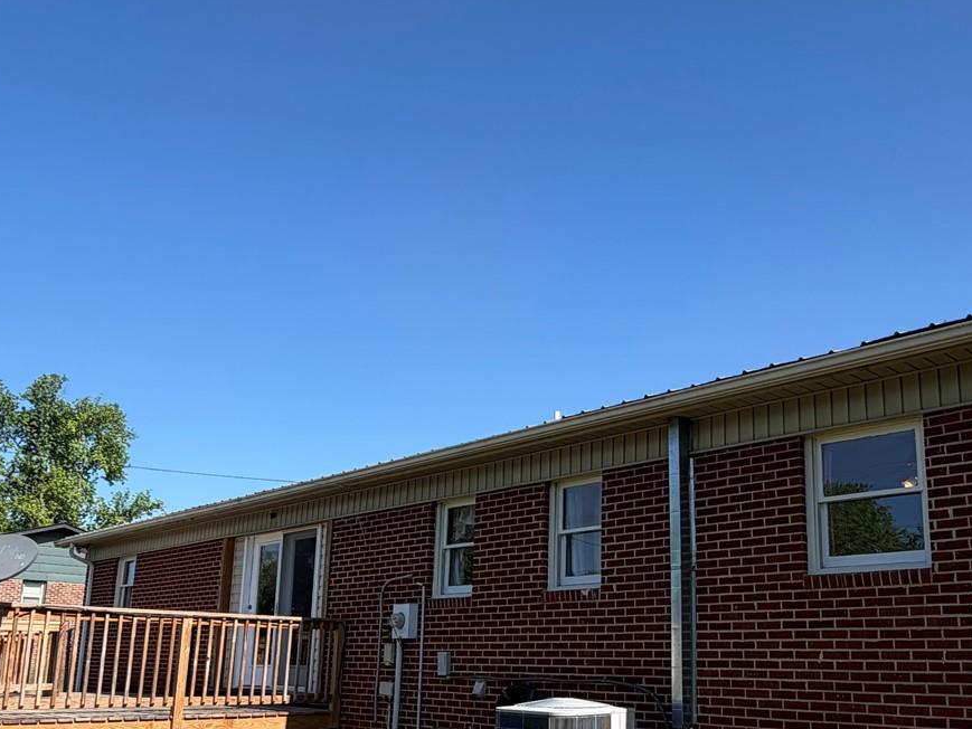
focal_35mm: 33
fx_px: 927
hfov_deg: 55.0
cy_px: 479
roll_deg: -0.9
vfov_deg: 42.4
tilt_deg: +10.6
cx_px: 574
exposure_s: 1/770
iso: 32
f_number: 2.2
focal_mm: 2.22
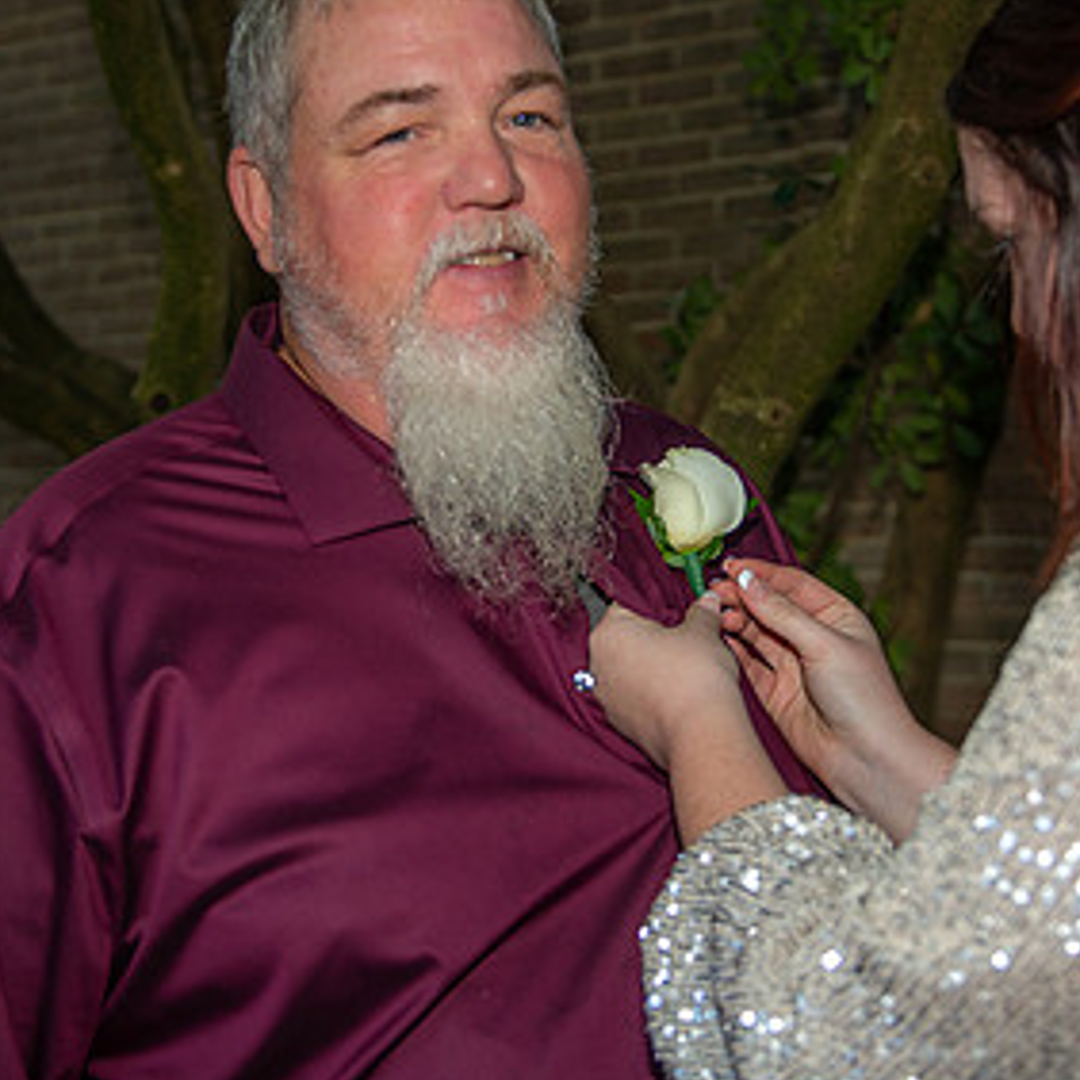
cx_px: 597
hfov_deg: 30.5
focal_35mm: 56
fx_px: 1977
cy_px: 521
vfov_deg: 30.6
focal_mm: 32
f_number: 2.8
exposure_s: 1/125
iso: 100
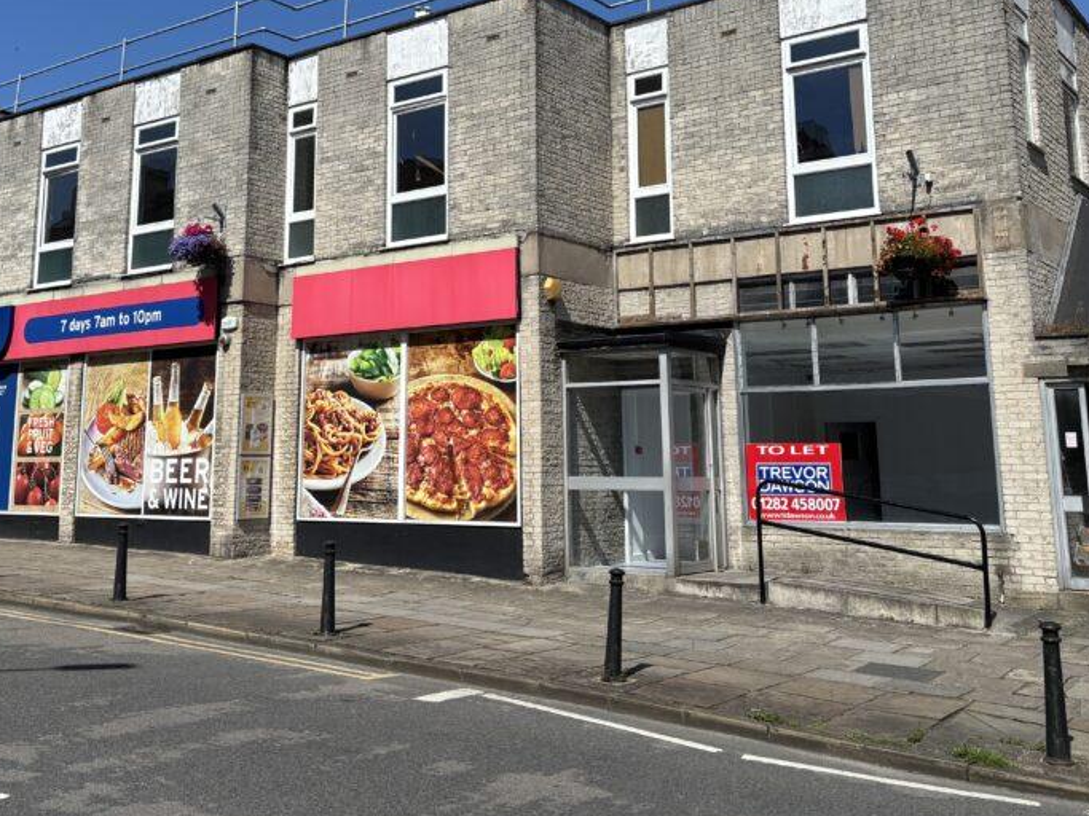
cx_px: 485
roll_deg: -0.1
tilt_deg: +10.9
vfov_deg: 36.1
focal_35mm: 39
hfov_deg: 47.8
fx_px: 1227
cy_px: 218
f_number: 1.6
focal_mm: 5.96
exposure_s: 1/4854
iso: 50
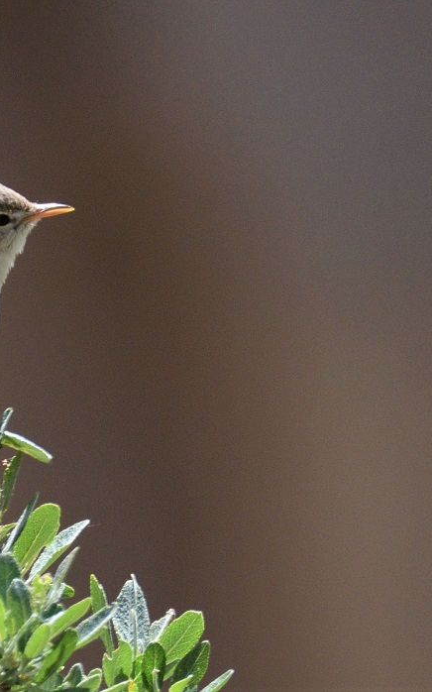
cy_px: 346
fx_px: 26006
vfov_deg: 1.5
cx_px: -23
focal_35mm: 1380
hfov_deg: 1.0
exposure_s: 1/1250
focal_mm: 600
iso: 800
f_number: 6.3
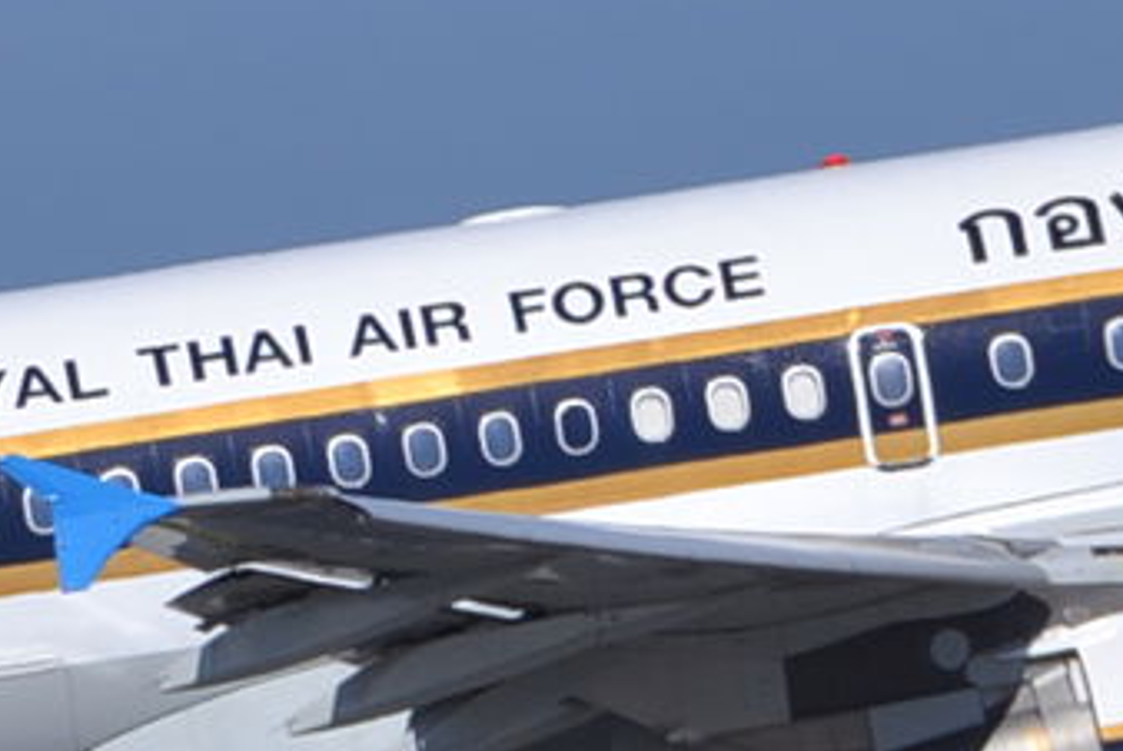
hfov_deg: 1.2
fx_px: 53137
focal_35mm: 1702
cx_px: 213
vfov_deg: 0.8
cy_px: 356
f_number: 6.3
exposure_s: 1/800
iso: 100
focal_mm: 200
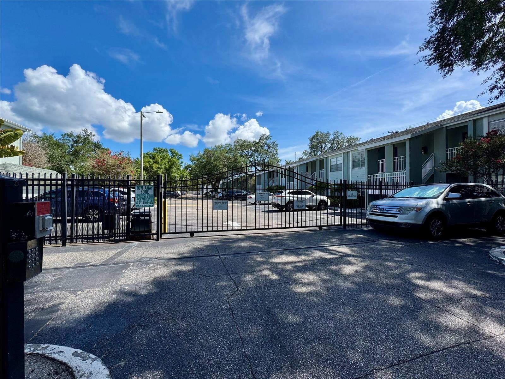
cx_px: 252
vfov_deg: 85.7
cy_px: 190
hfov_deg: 102.1
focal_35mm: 14
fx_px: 204
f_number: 2.2
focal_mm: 2.22
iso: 50
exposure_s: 1/2028
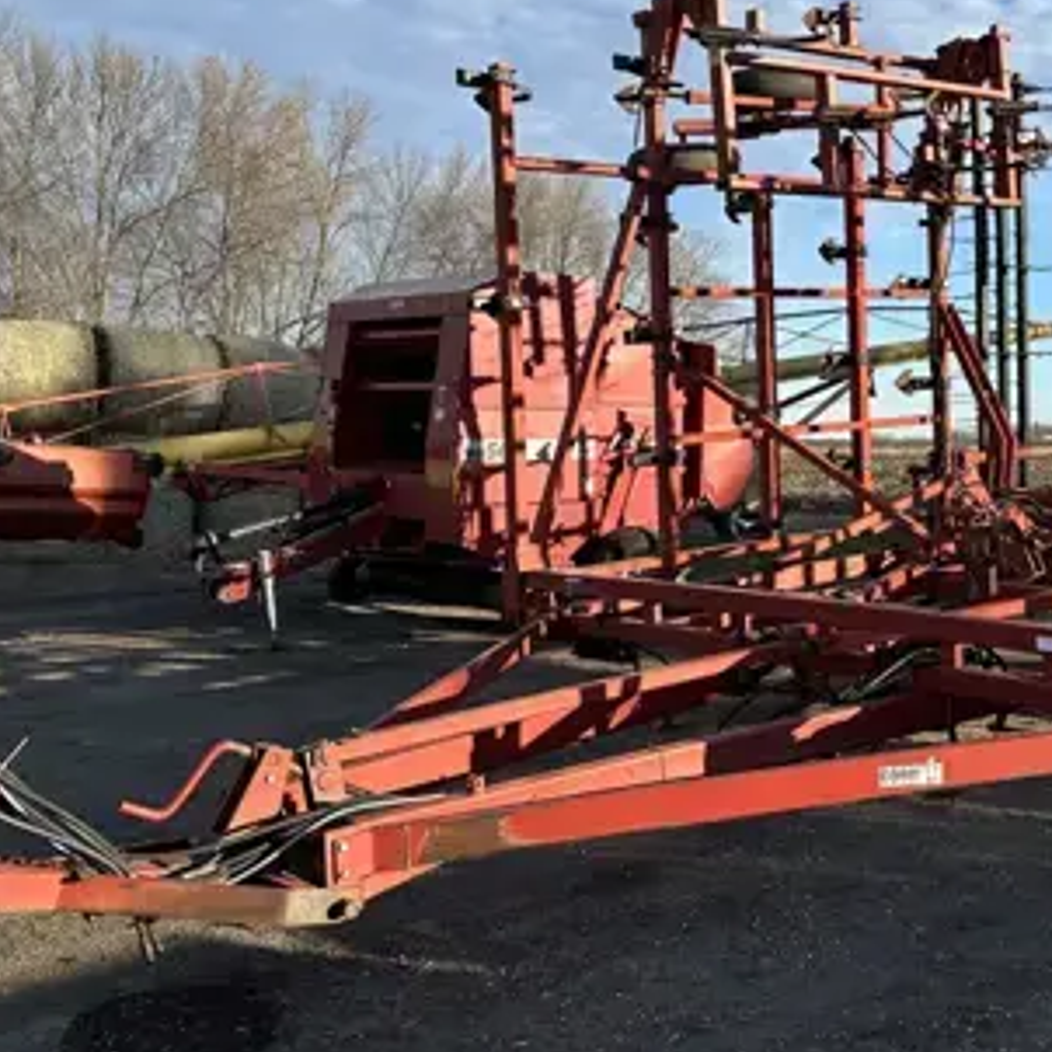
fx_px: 1547
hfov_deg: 36.4
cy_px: 390
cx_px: 829
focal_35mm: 45
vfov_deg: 37.3
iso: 80
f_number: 1.78
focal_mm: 6.86
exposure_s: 1/2299
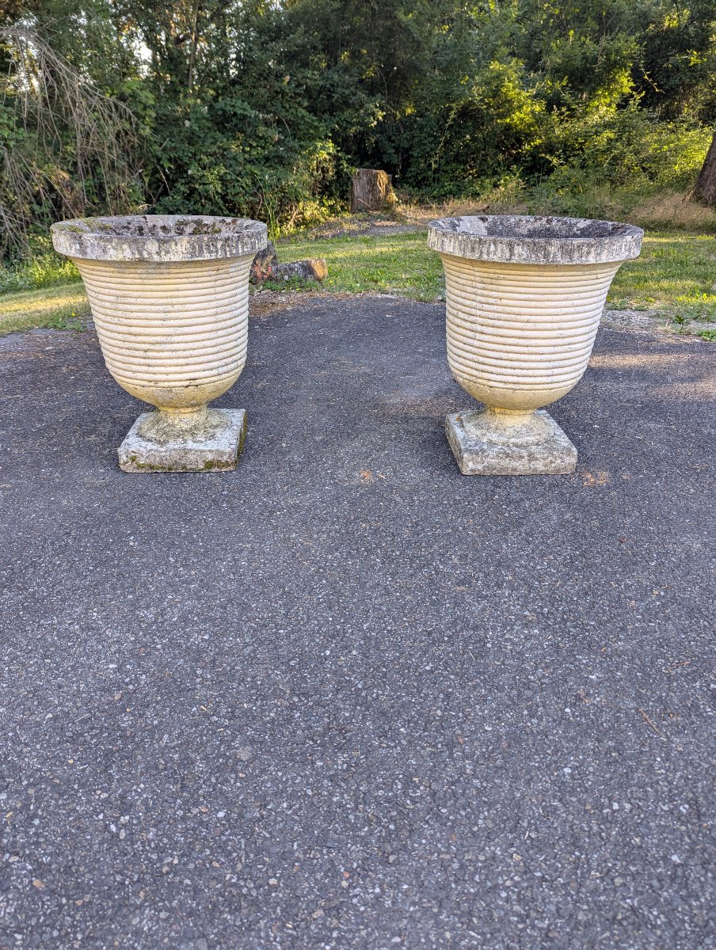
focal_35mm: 24
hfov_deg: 57.0
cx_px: 358
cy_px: 475
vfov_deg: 71.5
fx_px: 660
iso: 44
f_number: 1.85
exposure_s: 1/127
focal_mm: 6.81
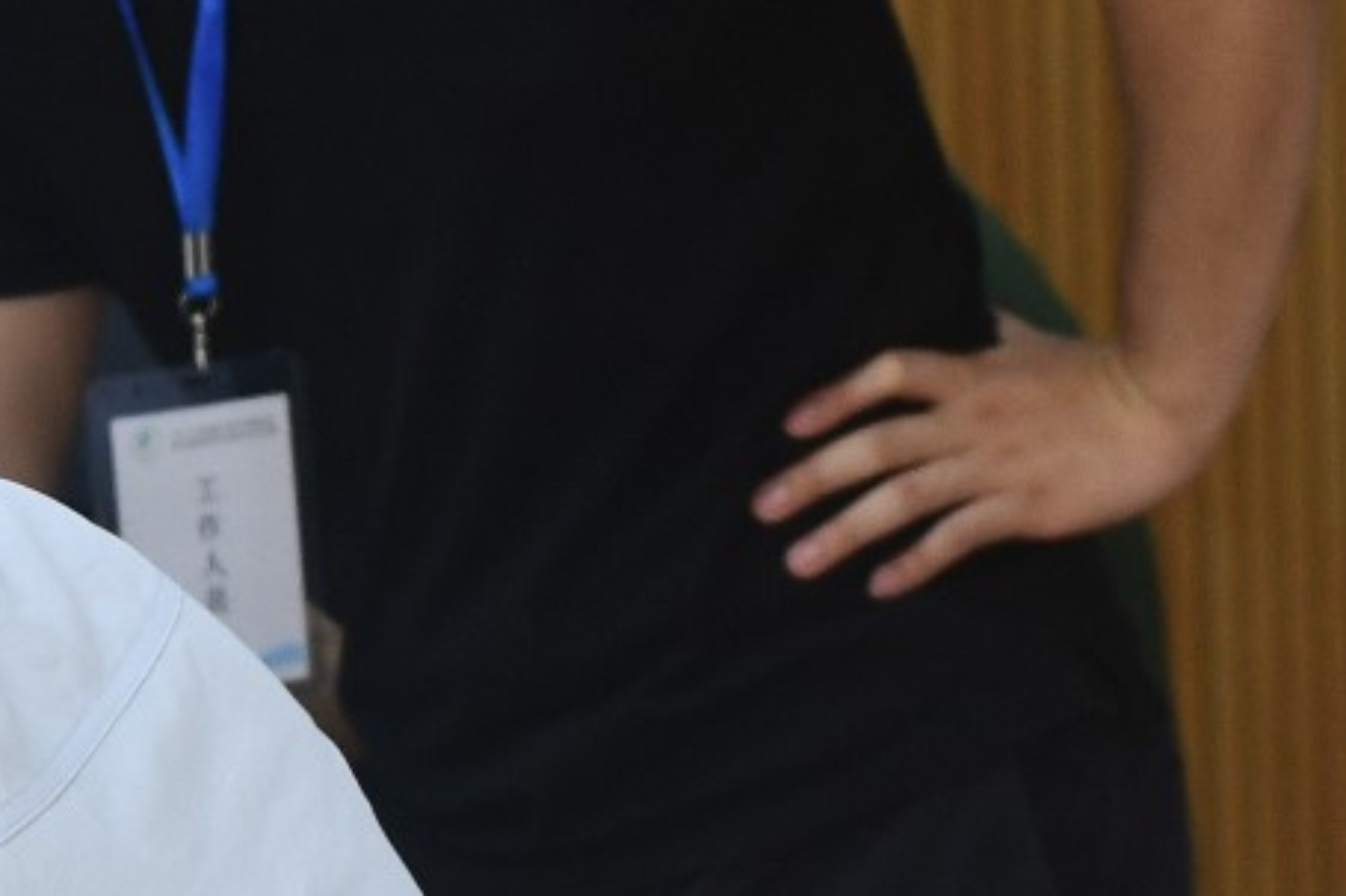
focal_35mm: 238
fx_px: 8895
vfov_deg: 5.8
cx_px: 308
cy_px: 390
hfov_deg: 8.6
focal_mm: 38
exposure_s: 1/200
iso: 800
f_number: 2.8
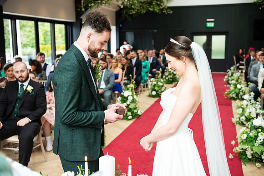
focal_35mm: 44
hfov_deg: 44.5
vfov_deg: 30.5
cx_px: 132
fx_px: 323
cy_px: 88
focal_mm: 44
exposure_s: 1/200
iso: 400
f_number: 3.5
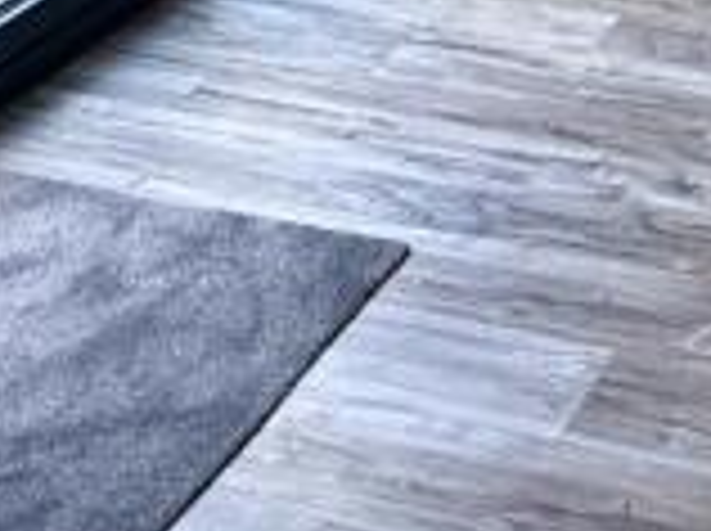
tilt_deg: -0.7
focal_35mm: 91
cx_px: 909
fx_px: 1866
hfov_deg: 19.9
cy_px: -868
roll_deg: +0.5
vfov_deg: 11.9
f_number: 2.2
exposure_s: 1/99
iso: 125
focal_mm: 2.22
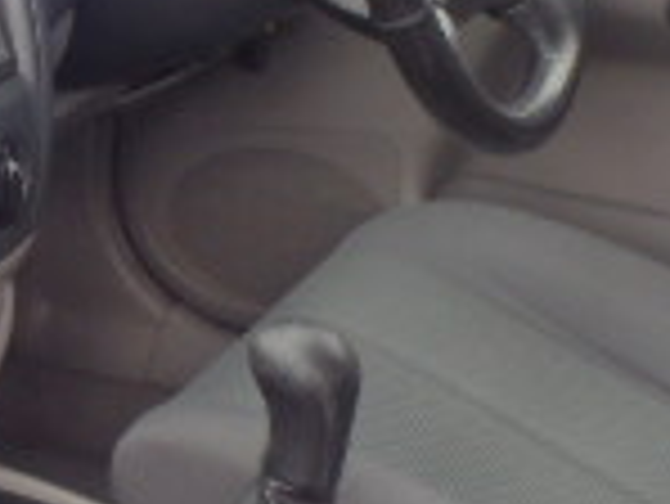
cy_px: 297
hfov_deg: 16.1
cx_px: 4
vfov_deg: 12.4
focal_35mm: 120
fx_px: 2324
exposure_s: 1/80
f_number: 3.9
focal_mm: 5
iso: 125
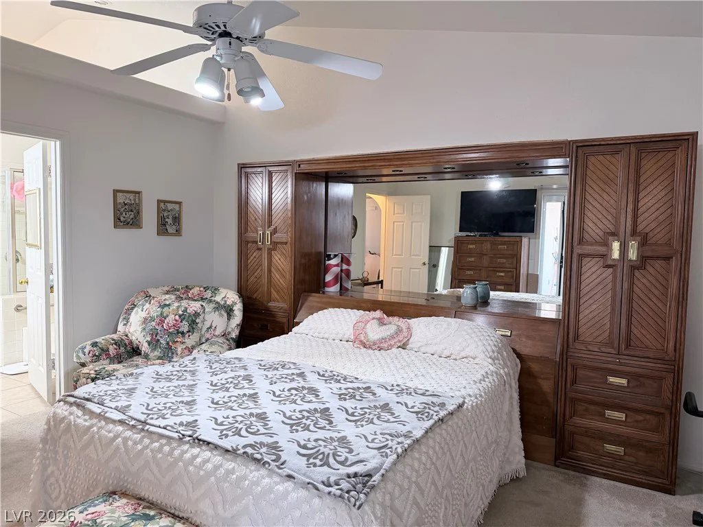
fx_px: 487
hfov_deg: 71.6
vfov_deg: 56.8
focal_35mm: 24
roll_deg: -1.2
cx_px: 352
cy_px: 264
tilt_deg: -3.4
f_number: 1.78
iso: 200
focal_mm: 6.76
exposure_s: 1/60
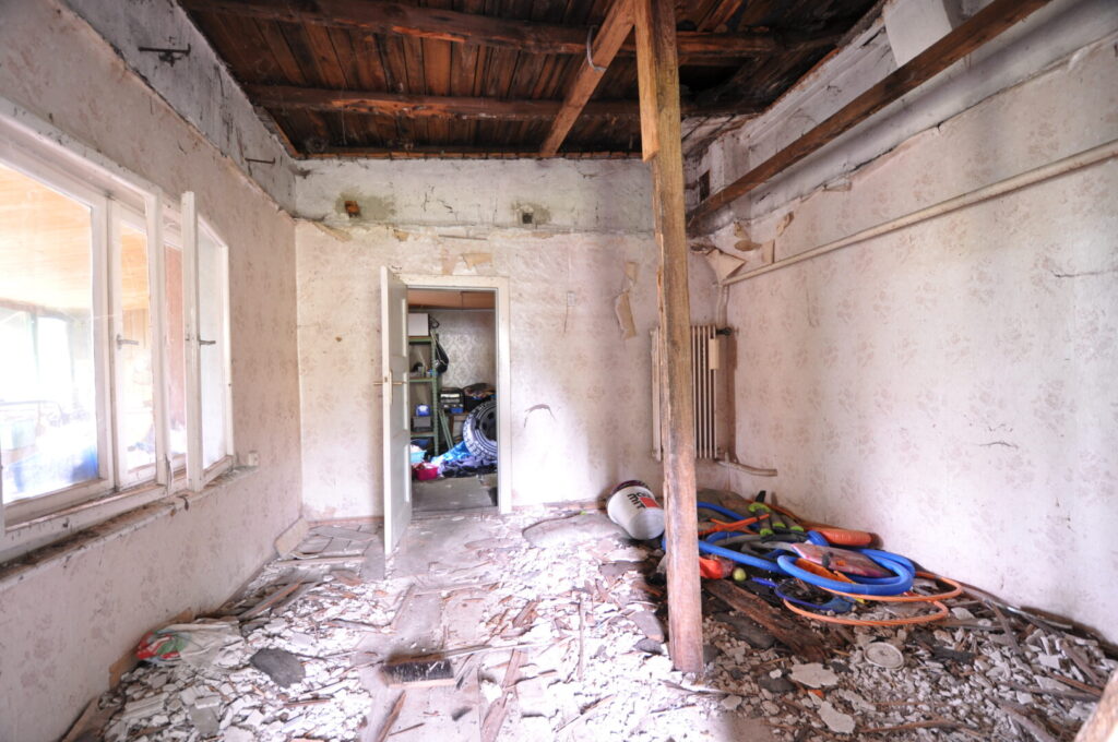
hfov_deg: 100.5
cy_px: 371
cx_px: 559
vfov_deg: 77.2
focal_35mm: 15
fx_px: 465
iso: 200
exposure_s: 30
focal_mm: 10
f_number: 3.5
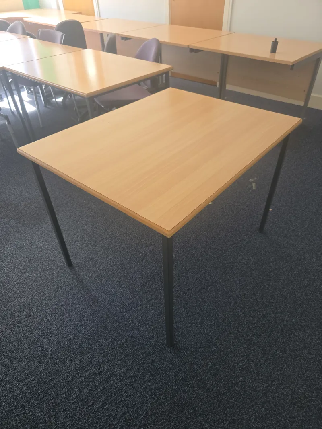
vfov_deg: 73.9
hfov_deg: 58.9
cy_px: 214
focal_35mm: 23
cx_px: 161
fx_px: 285
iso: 160
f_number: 1.7
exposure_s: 1/100
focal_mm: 6.3
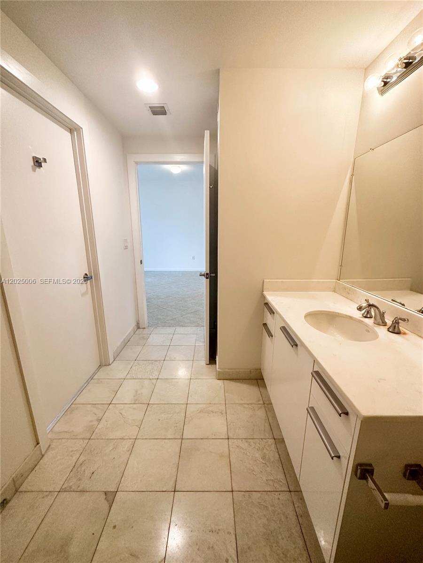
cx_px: 212
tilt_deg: -13.3
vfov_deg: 102.1
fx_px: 228
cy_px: 282
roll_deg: +0.1
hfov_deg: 85.7
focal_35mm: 14
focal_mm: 2.22
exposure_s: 1/120
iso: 250
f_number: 2.2
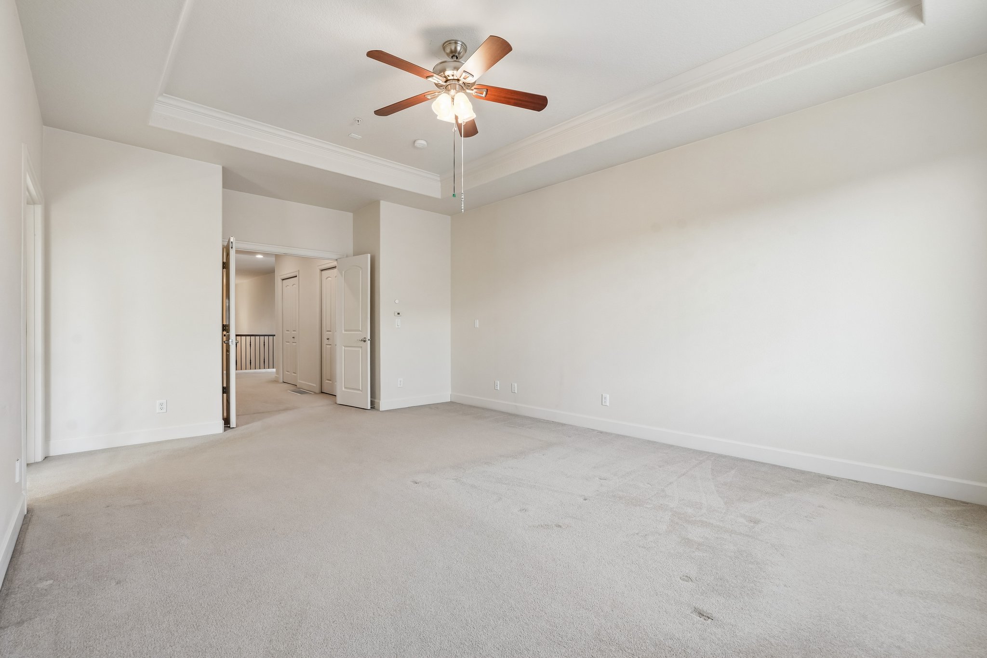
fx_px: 439
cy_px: 329
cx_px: 494
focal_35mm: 16
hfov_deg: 96.7
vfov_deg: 73.7
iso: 400
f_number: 8
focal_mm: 16
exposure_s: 1/25
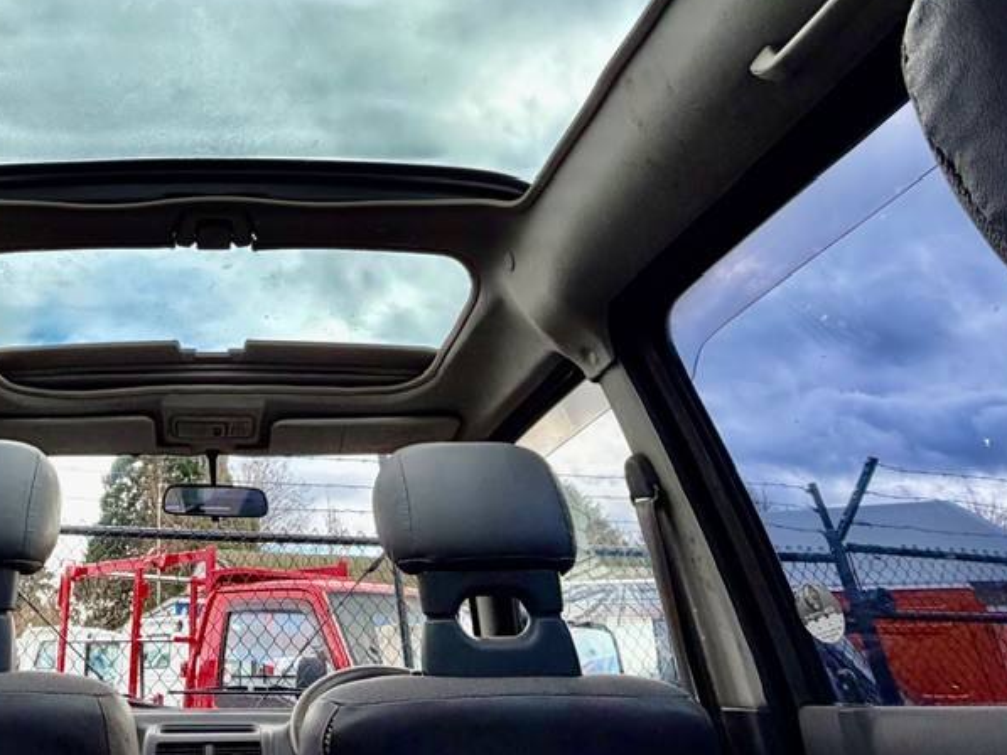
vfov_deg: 45.7
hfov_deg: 56.2
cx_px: 219
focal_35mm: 30
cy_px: 221
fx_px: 873
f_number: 2.2
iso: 40
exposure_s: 1/502
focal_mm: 2.22
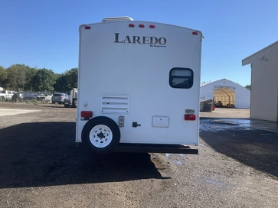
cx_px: 129
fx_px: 257
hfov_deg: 56.8
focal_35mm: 32
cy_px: 94
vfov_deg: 44.1
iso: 25
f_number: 1.8
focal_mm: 3
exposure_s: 1/1098
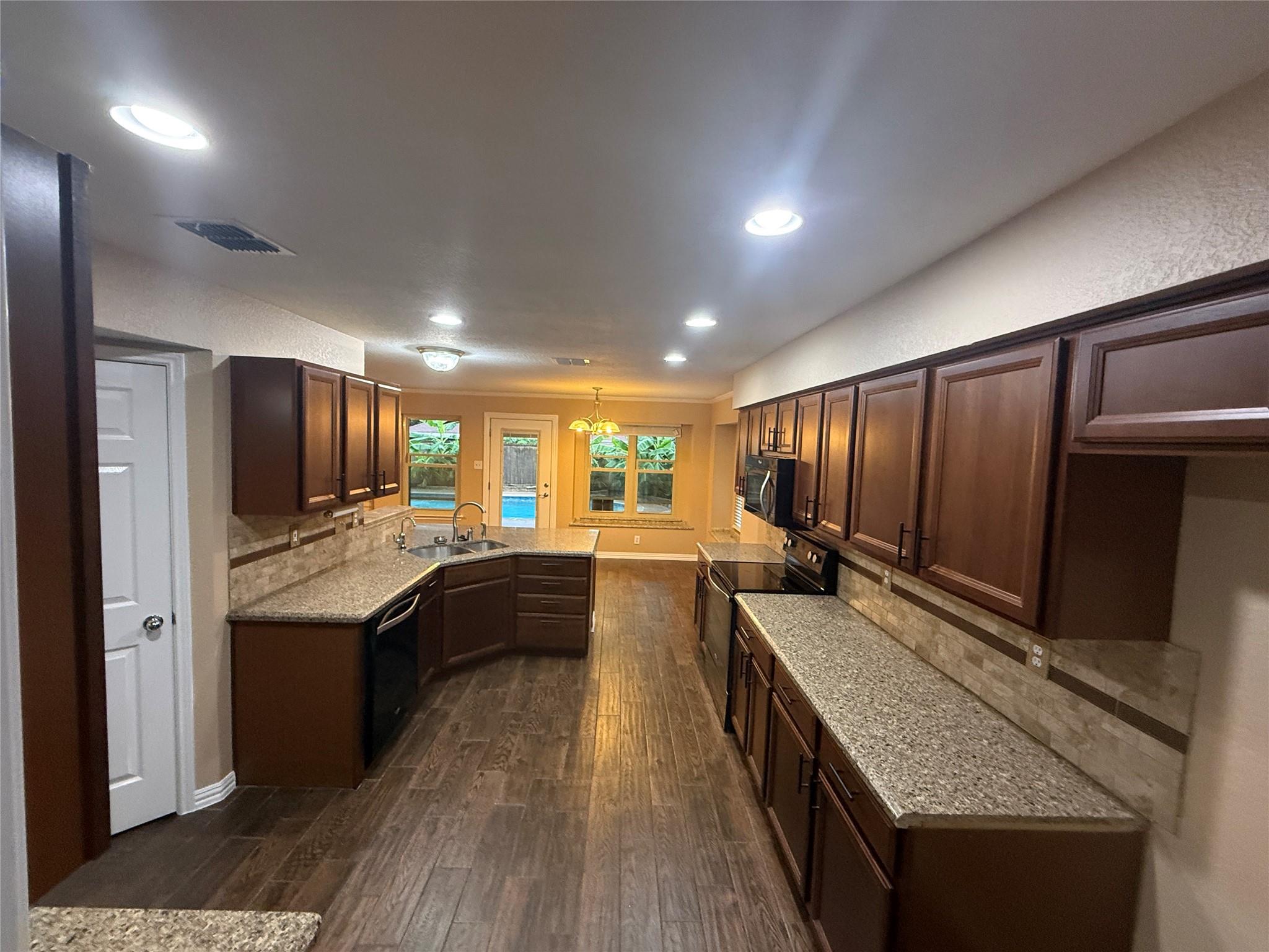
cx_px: 634
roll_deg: -2.0
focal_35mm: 14
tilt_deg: -3.8
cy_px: 476
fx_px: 513
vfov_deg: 85.7
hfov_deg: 102.1
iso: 400
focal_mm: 2.22
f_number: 2.2
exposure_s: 1/60
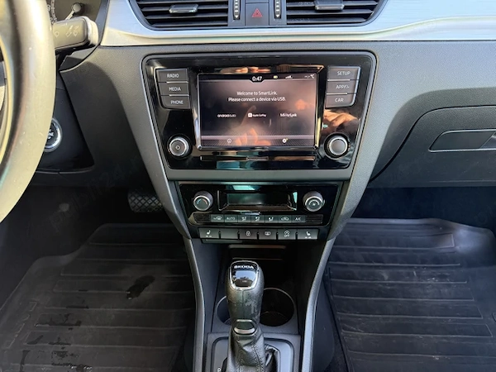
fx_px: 344
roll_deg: +1.6
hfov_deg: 71.6
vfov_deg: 56.8
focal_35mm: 24
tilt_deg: -33.0
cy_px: 186
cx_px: 248
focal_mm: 6.76
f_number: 1.78
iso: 200
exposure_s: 1/95
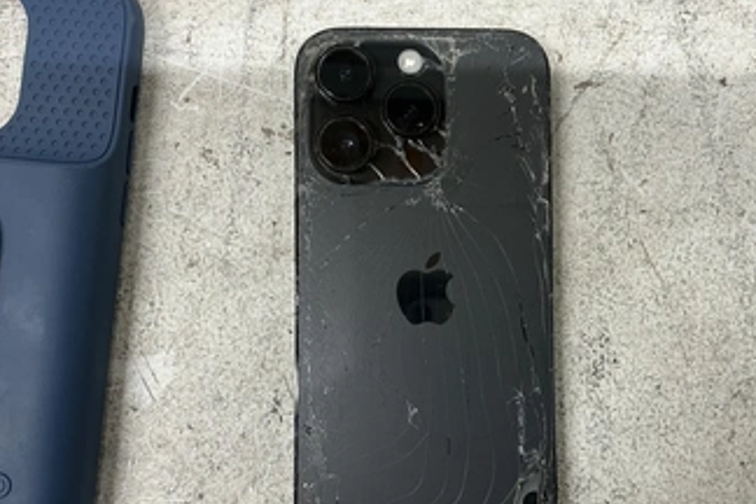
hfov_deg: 52.7
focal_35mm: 36
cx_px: 460
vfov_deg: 36.8
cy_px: 278
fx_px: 756
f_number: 1.8
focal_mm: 3
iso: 40
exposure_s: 1/60
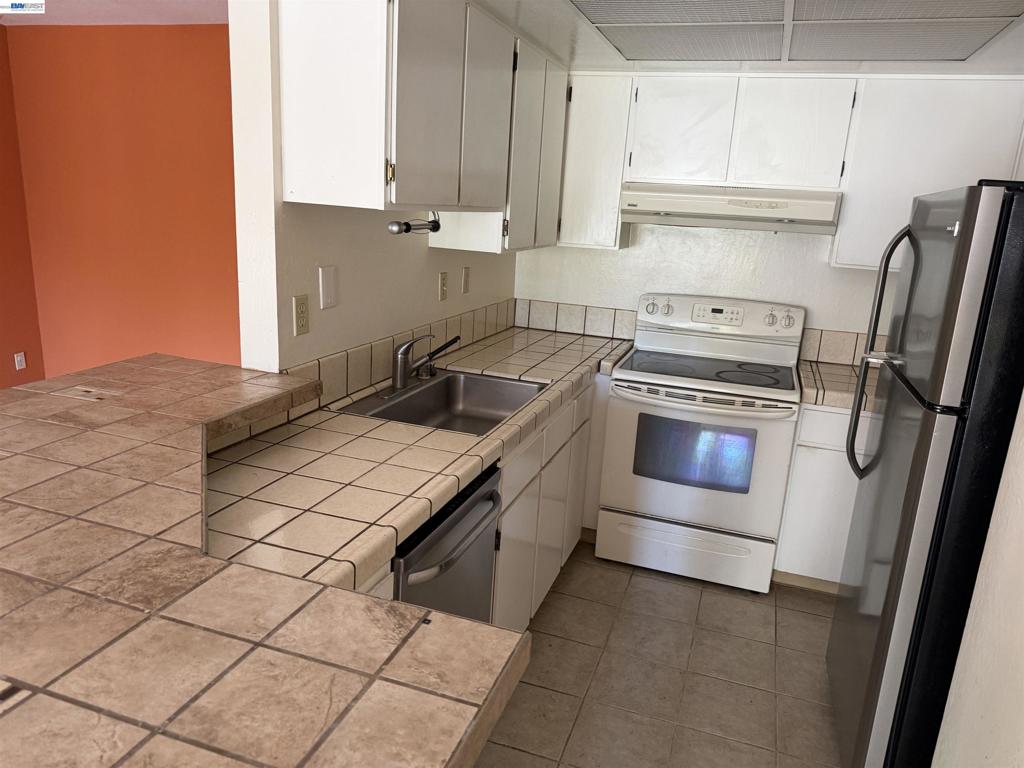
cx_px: 512
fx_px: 710
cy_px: 384
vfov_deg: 56.8
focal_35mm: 24
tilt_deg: -14.7
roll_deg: -2.1
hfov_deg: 71.6
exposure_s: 1/60
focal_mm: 6.76
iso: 250
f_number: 1.78
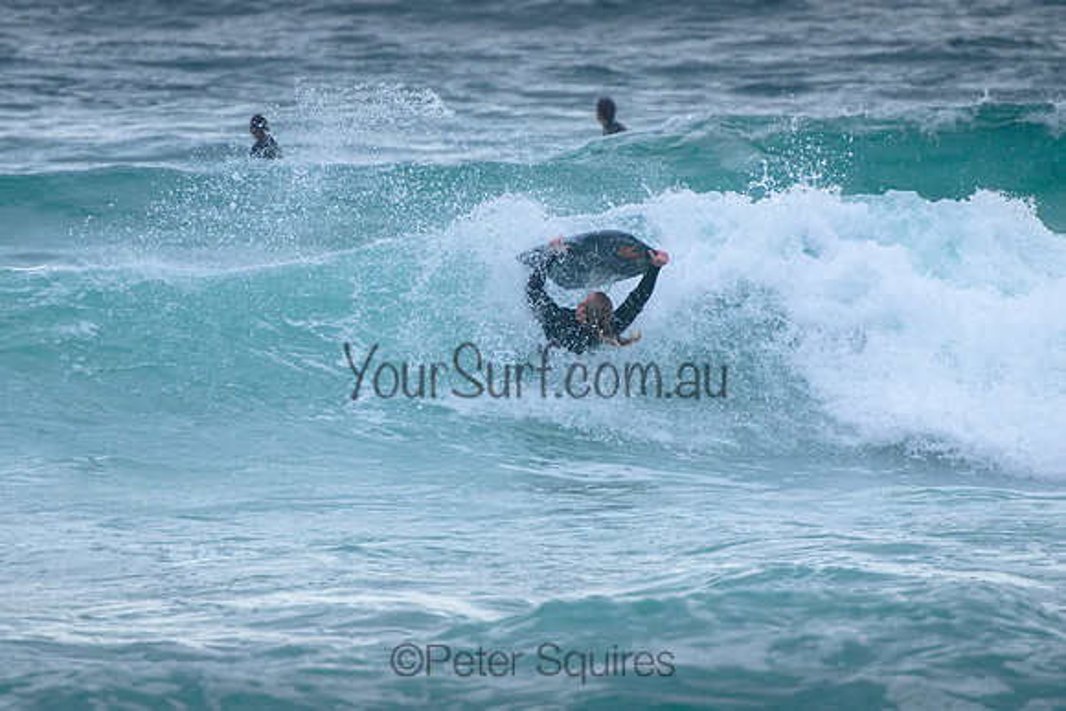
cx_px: 515
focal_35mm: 550
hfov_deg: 3.7
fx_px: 16293
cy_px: 329
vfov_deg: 2.5
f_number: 5.6
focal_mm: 400
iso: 400
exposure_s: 1/2000
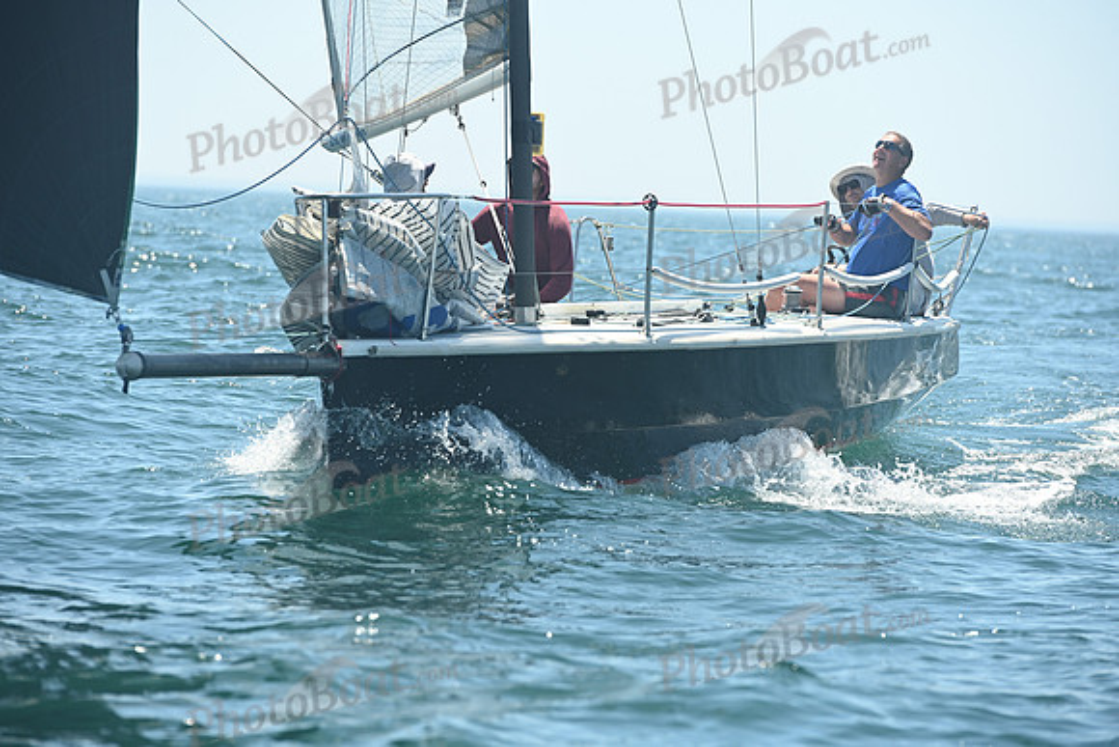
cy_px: 374
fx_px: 6218
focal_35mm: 200
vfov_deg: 6.9
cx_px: 560
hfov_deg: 10.3
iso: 320
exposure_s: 1/1000
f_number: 6.3
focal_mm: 200
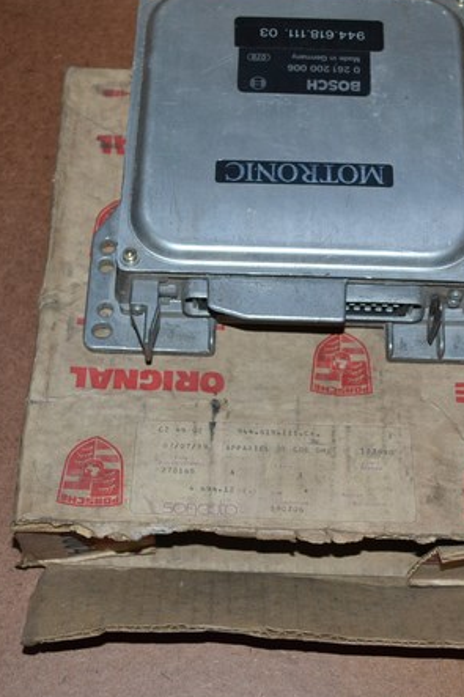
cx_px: 256
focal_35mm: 65
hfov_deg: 20.9
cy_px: 325
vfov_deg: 31.0
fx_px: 1258
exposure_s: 1/60
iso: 1000
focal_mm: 24
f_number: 4
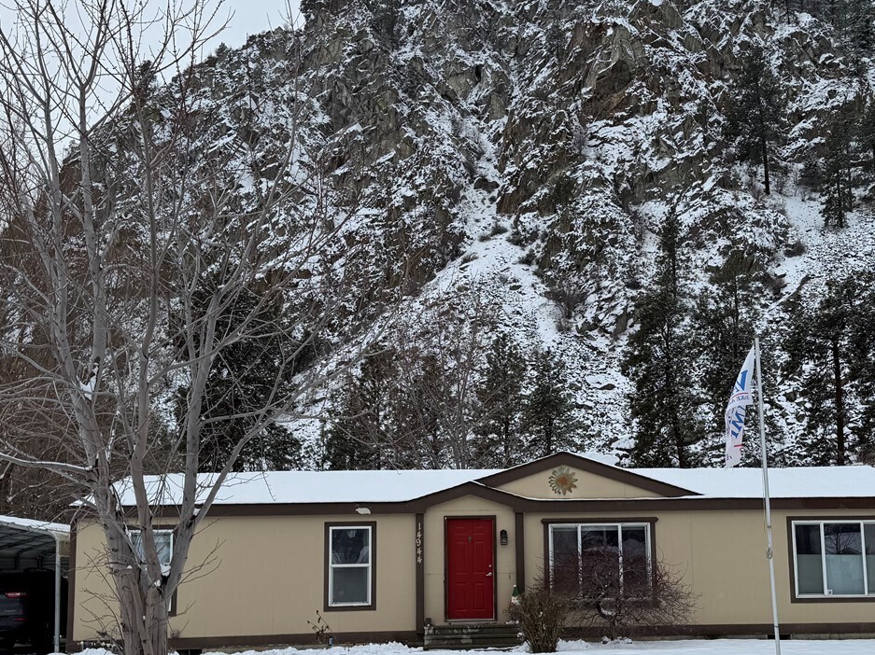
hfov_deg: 45.6
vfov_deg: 34.7
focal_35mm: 41
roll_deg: +0.7
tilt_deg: +6.4
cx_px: 522
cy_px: 451
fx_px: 1036
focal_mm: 6.76
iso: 80
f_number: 1.78
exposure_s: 1/7092
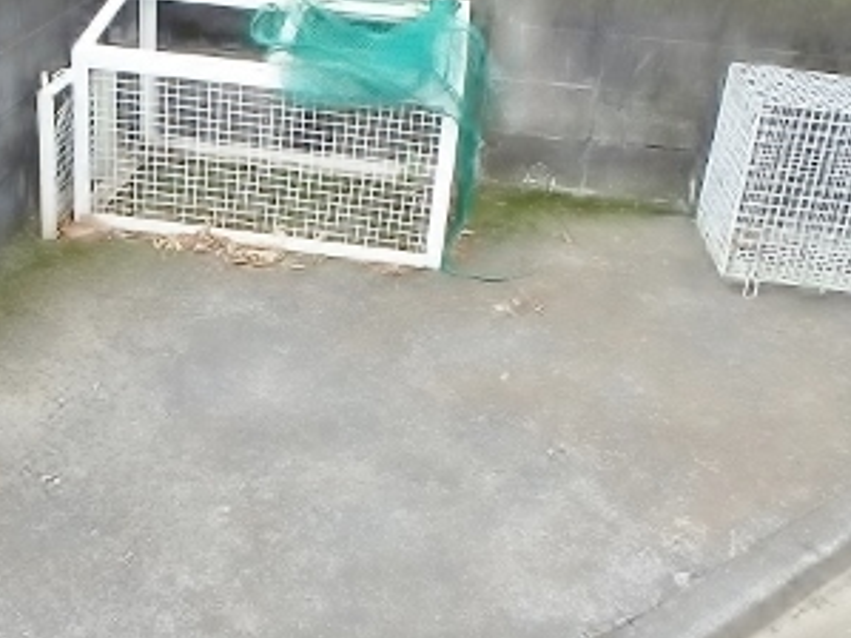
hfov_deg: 41.7
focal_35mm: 45
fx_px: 1106
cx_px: 305
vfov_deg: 32.1
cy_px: 251
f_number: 3.5
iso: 125
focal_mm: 3.7
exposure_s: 1/160
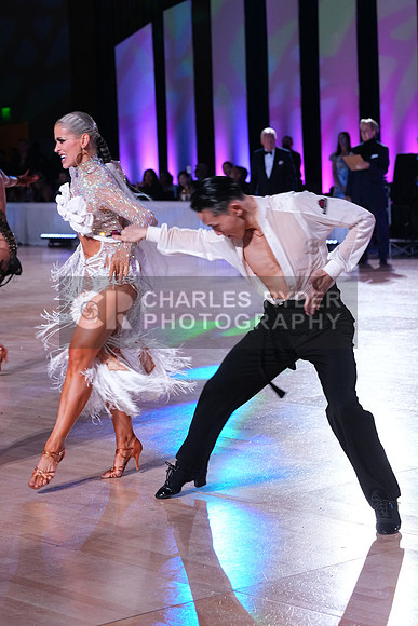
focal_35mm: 92
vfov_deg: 22.1
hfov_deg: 14.9
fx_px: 1601
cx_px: 209
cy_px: 313
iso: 2500
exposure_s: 1/200
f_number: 5.6
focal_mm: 92
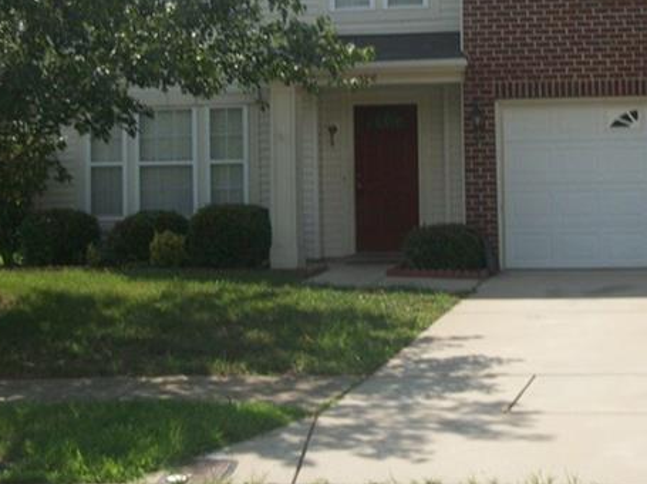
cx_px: 432
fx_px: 1344
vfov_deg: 20.2
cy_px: 98
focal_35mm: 72
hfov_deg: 26.9
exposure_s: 1/200
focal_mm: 5.7
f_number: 8.8
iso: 80
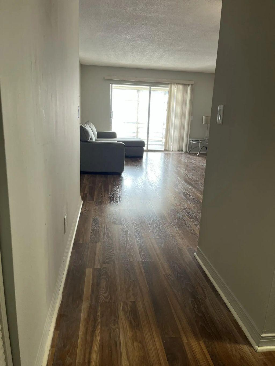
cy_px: 183
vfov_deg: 67.3
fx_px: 275
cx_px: 138
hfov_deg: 53.1
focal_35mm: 26
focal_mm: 5.1
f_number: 1.6
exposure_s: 1/120
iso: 125
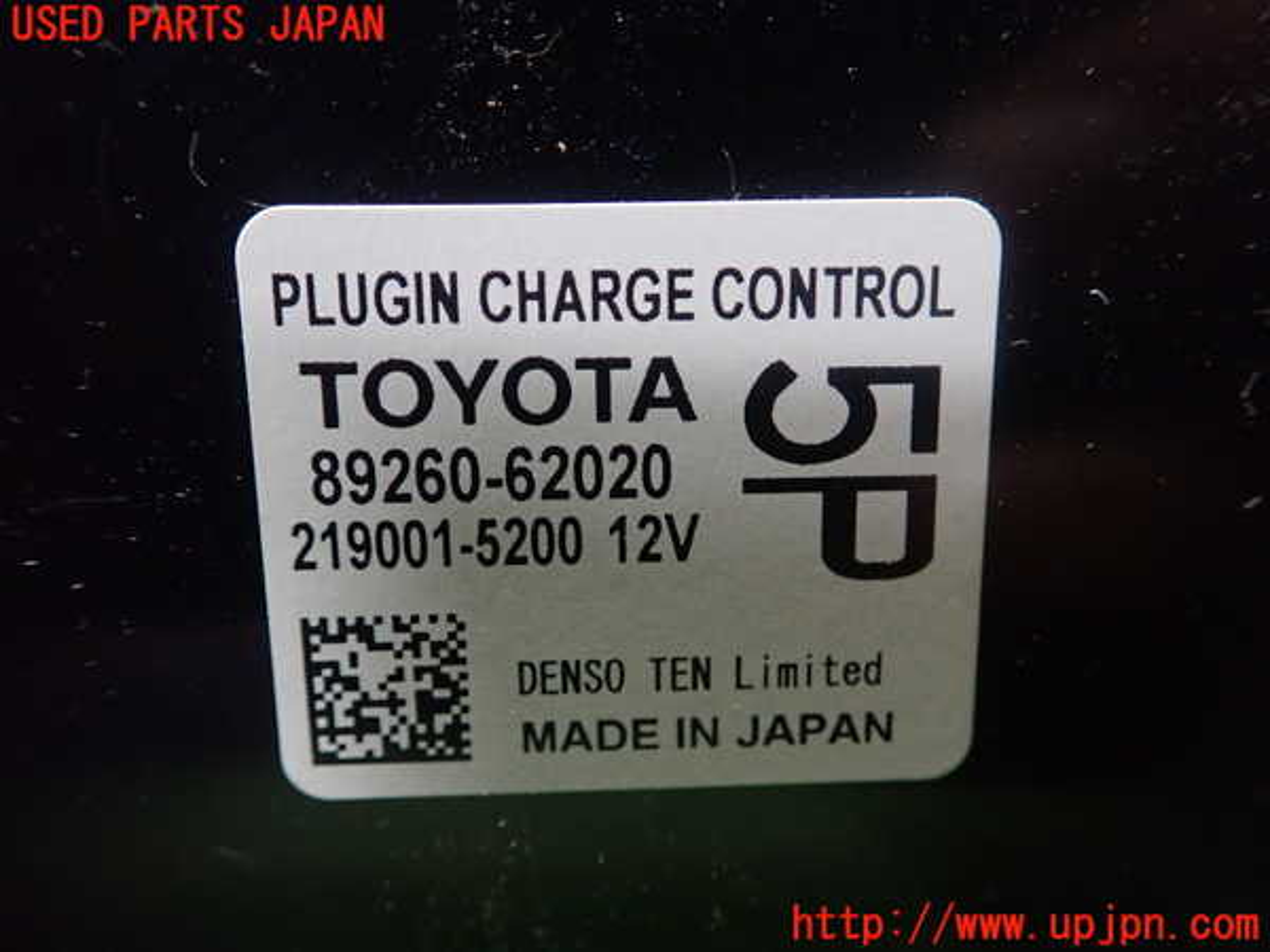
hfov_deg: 60.0
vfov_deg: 46.8
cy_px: 476
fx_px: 1101
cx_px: 635
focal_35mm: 30
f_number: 2.3
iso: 800
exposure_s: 1/125
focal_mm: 5.5
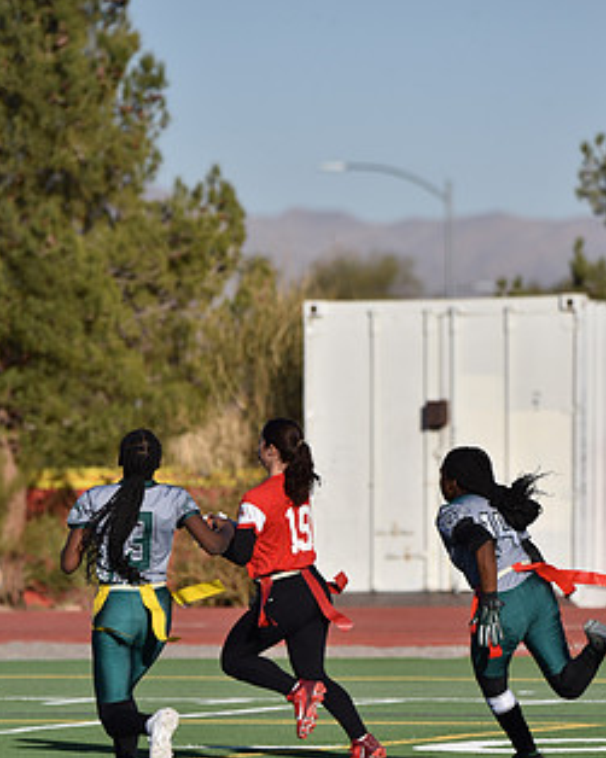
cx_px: 311
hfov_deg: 3.4
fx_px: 10273
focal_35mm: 458
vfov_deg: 4.2
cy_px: 533
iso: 110
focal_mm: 340
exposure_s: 1/1000
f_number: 6
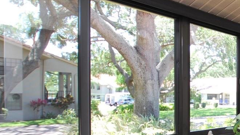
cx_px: 261
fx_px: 242
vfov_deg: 30.7
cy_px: 100
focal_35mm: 38
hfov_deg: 42.2
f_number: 5
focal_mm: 10
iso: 200
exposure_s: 1/100
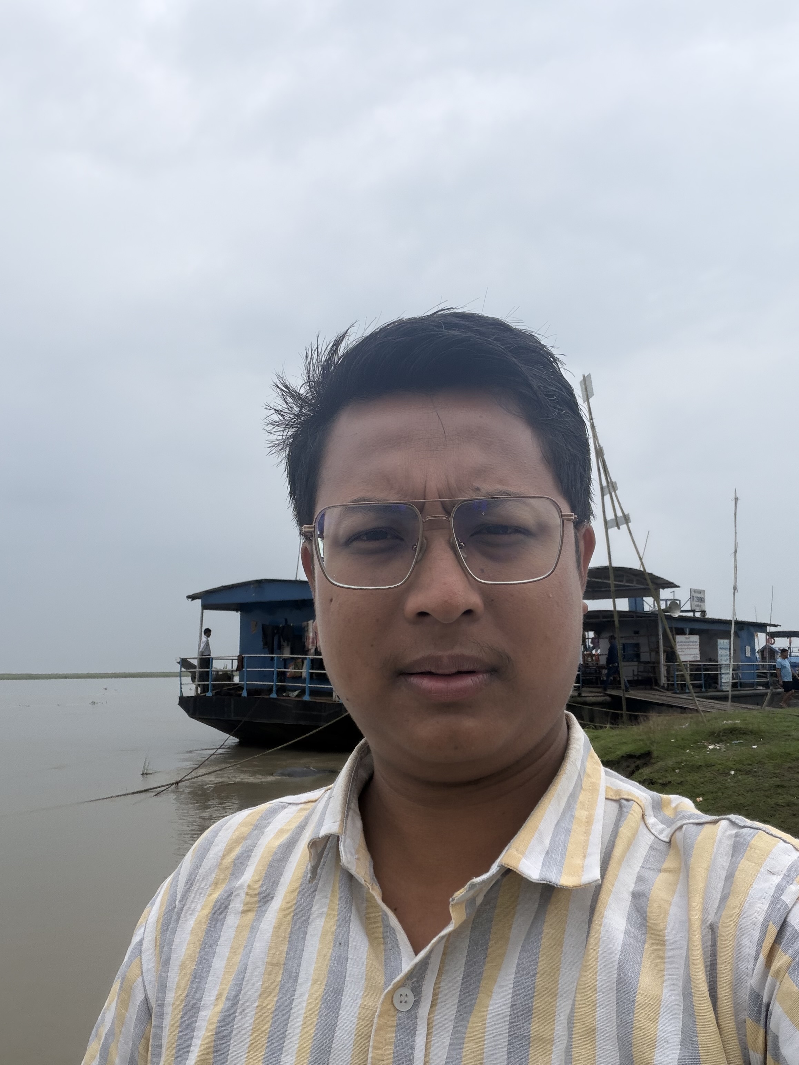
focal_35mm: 30
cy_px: 532
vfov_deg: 60.0
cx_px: 400
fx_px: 923
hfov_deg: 46.8
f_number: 1.9
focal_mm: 2.71
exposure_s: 1/1072
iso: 32
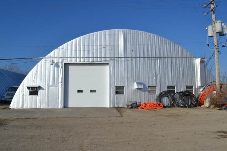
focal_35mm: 27
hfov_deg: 67.4
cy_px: 76
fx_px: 170
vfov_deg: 48.0
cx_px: 114
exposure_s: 1/320
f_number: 9
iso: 100
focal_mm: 18
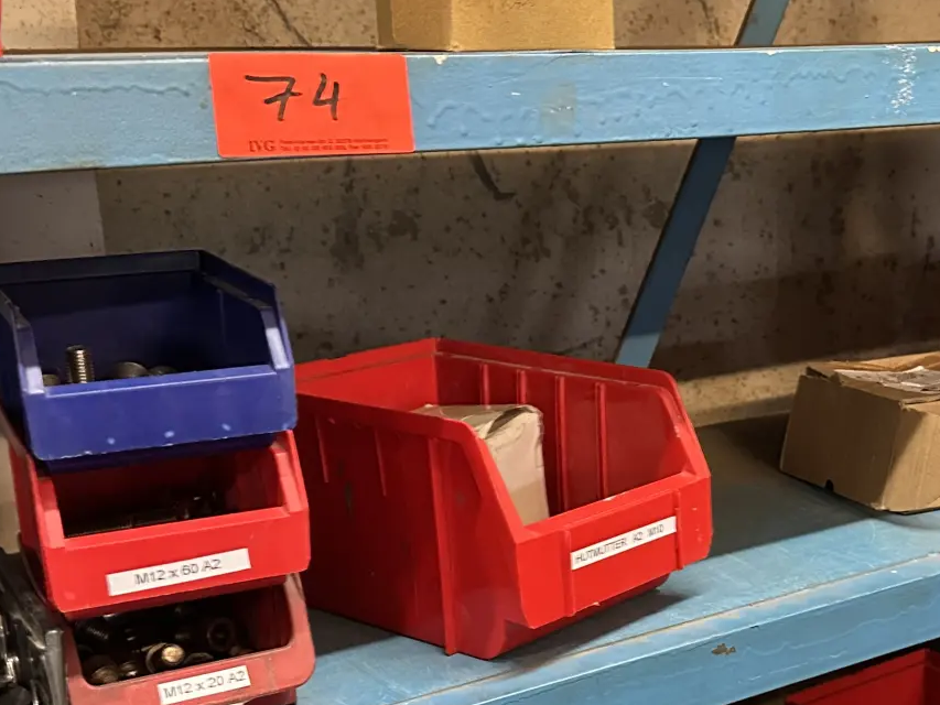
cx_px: 792
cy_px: 427
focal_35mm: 54
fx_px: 1467
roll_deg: +1.6
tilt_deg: -13.0
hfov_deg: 34.1
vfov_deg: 27.0
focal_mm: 6.86
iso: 640
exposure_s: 1/50
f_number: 1.78
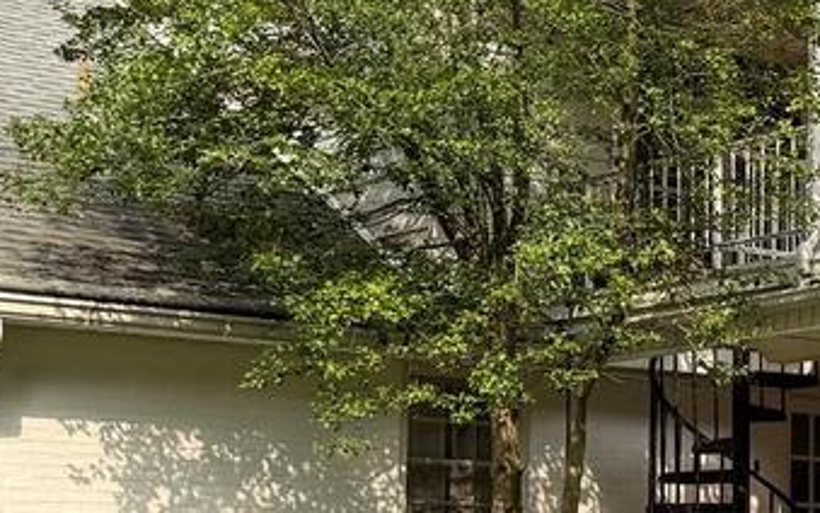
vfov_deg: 12.1
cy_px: 390
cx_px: 989
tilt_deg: +6.0
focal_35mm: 108
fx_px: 2414
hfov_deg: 18.3
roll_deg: +0.0
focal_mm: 6.76
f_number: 1.78
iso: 80
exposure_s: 1/1653
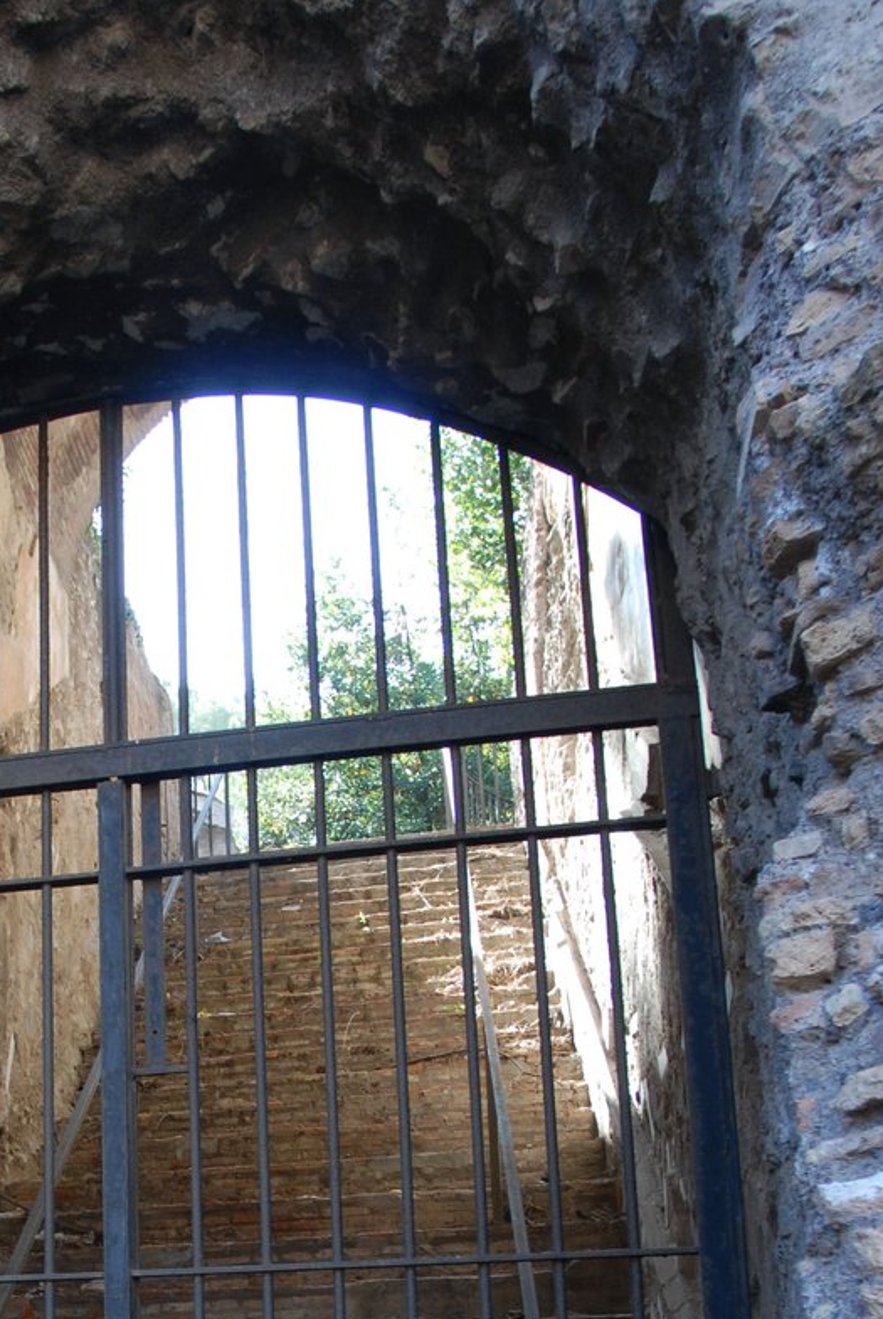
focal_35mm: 40
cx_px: 98
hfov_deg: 32.0
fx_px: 1467
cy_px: 1157
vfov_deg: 44.6
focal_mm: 14
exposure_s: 1/80
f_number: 4.5
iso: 200
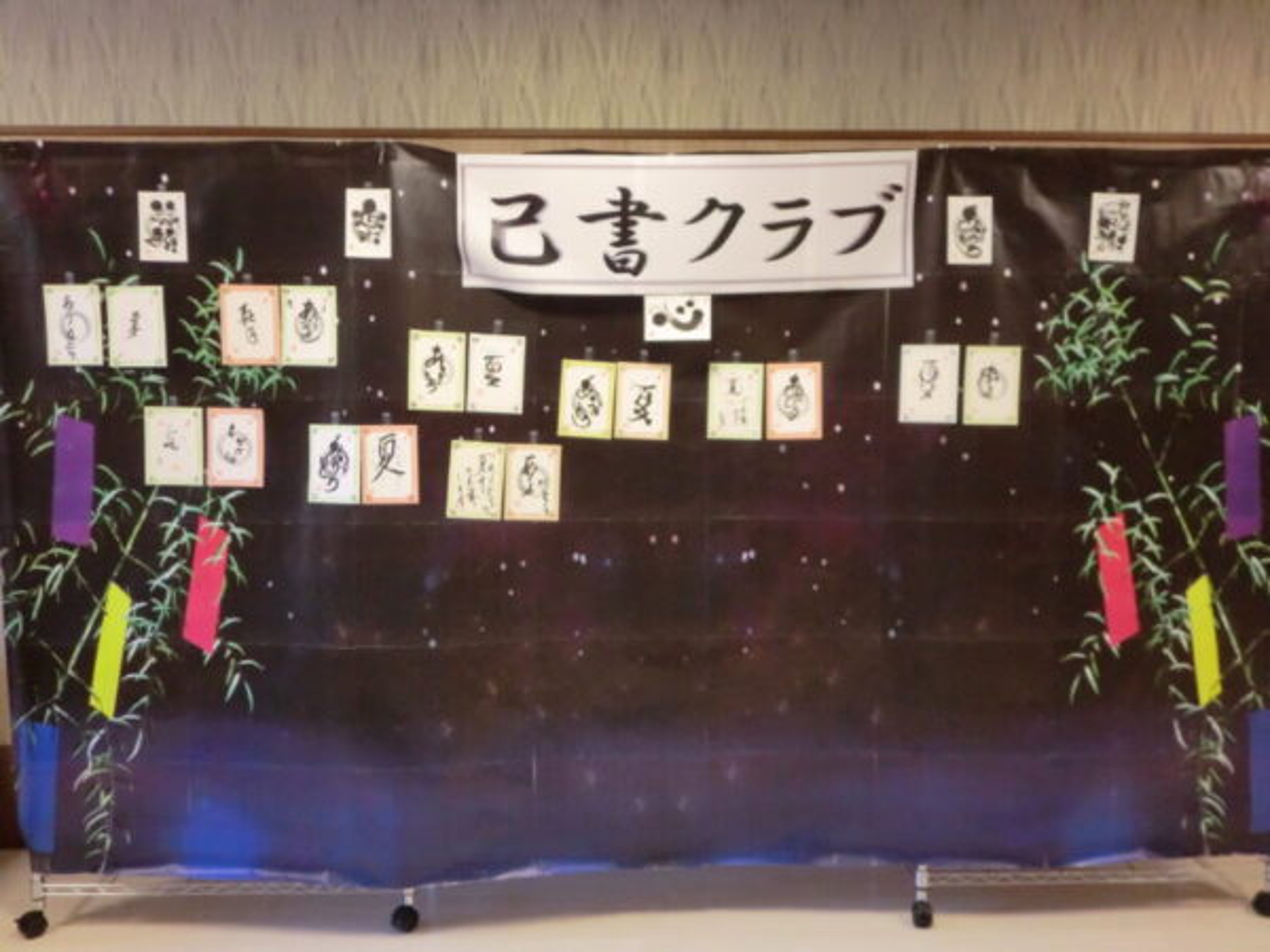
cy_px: 476
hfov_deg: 58.4
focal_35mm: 31
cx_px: 635
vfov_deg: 45.4
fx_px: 1137
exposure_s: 1/60
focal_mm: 5.64
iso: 250
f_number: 2.9
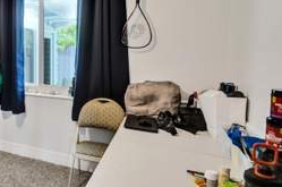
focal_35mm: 27
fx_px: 211
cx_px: 14
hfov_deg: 55.5
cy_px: 33
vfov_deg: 45.0
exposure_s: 1/125
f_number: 2.8
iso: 1250
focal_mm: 14
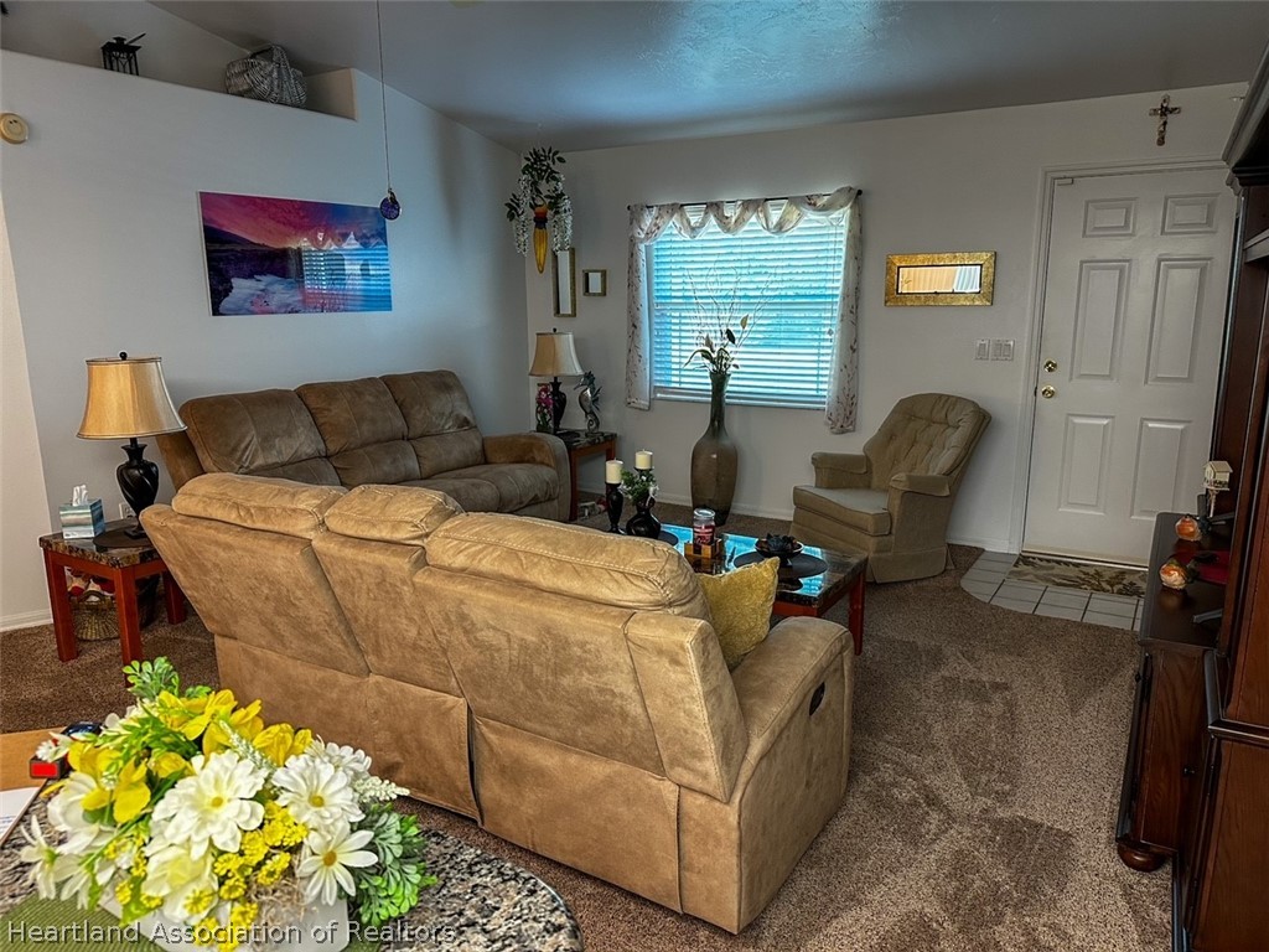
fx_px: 880
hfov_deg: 71.6
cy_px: 476
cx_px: 634
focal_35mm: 24
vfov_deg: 56.8
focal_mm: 6.86
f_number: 1.8
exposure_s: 1/60
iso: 320
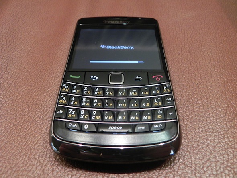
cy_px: 89
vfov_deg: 48.3
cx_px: 118
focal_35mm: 29
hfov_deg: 61.6
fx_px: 199
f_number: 2.8
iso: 400
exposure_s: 1/11.3
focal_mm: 5.2
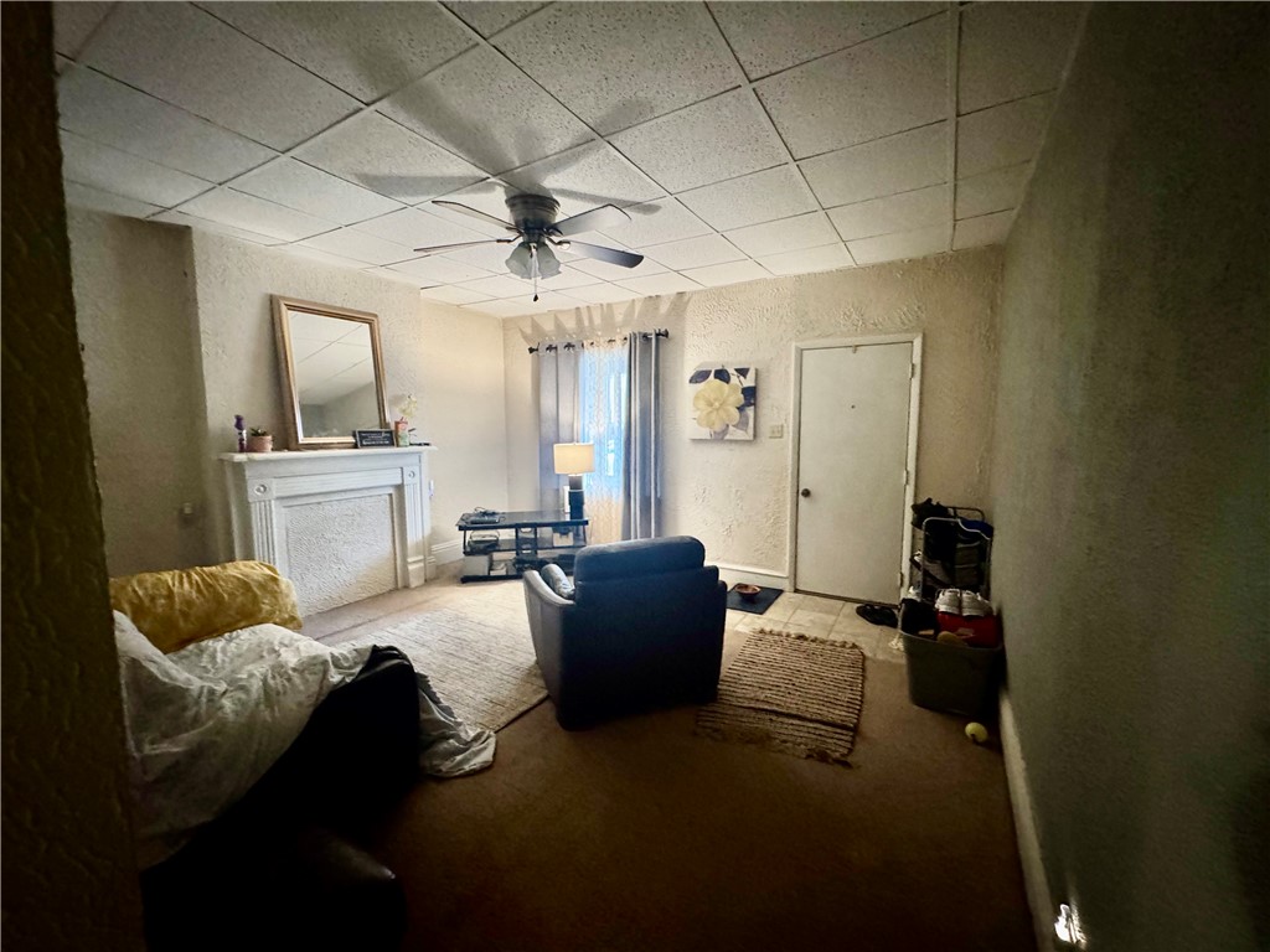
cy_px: 476
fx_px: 514
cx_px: 635
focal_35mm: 14
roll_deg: -0.5
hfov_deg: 102.1
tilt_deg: -7.5
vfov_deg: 85.7
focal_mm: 2.22
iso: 1000
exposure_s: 1/40
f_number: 2.2
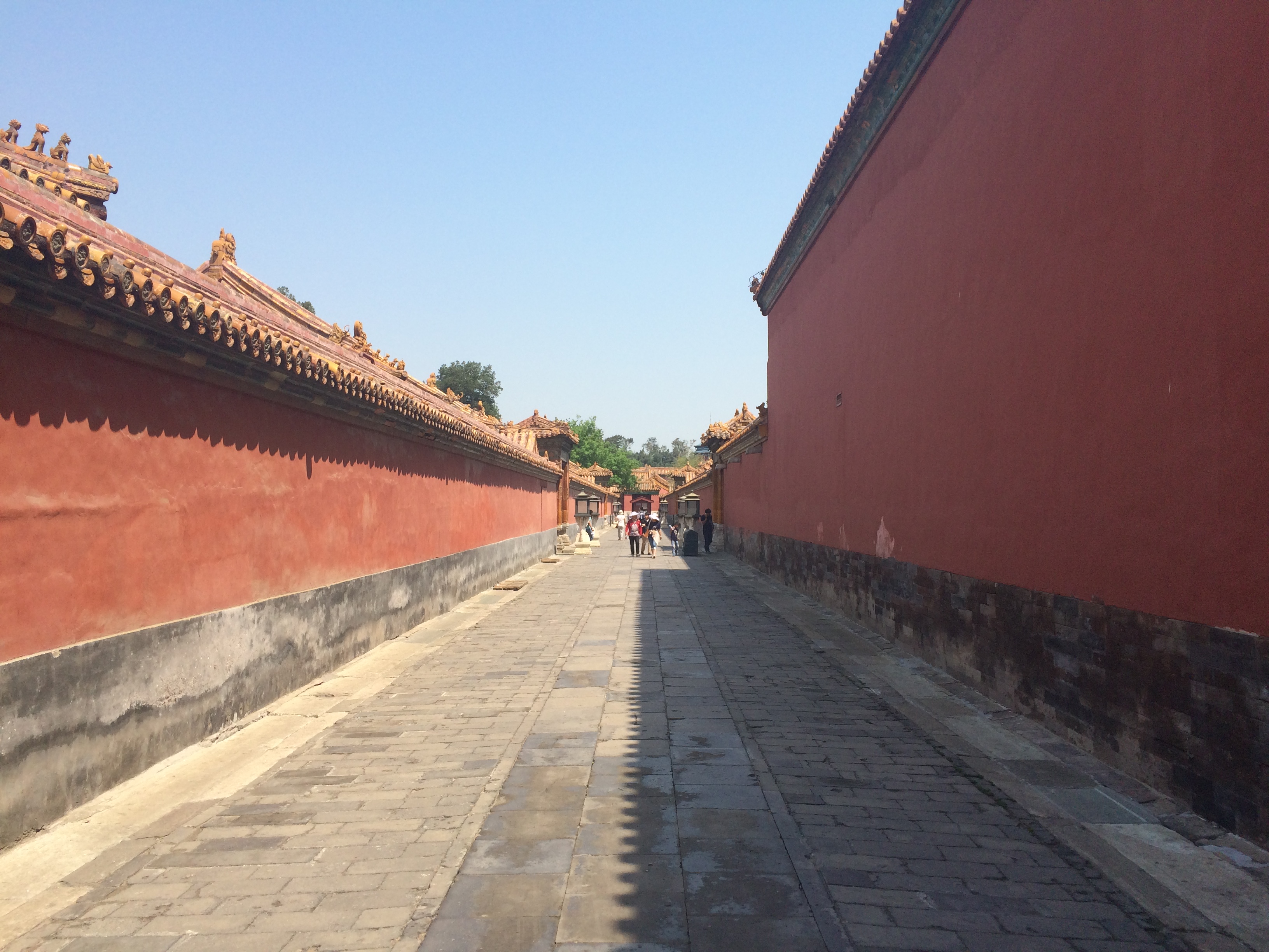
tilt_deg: +0.6
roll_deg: +0.1
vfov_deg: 48.2
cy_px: 476
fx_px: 1063
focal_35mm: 29
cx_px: 634
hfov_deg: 61.7
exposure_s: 1/1953
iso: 32
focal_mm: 4.15
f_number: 2.2
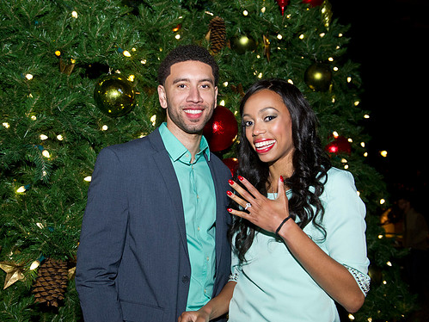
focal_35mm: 38
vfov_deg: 37.7
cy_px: 164
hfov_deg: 48.8
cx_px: 185
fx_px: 471
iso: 3200
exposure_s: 1/100
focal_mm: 34
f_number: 4
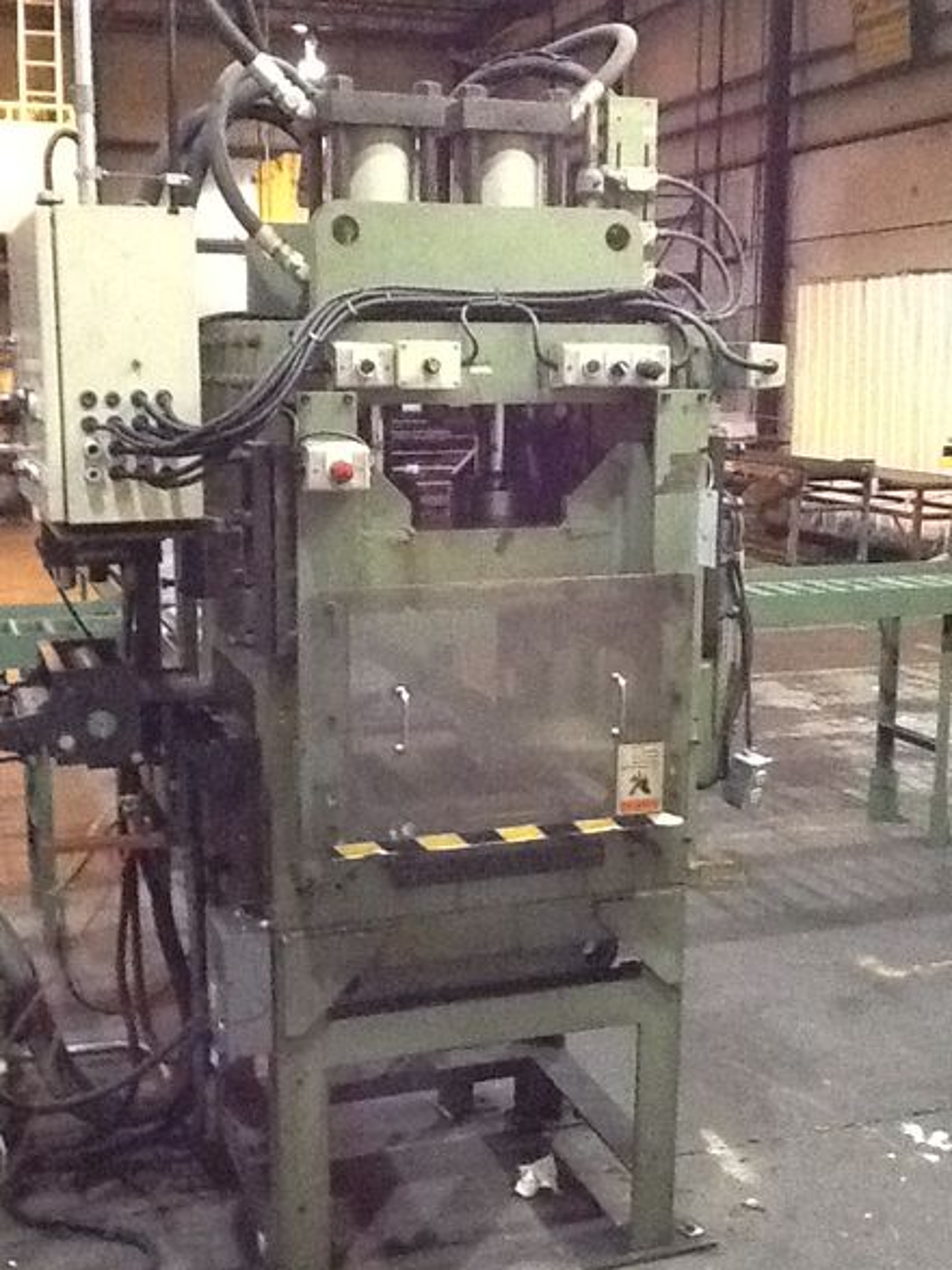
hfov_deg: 32.2
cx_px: 470
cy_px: 645
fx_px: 1651
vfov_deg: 42.1
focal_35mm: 45
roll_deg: -0.5
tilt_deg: -12.6
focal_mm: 2.03
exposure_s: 1/15
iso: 640
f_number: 2.4
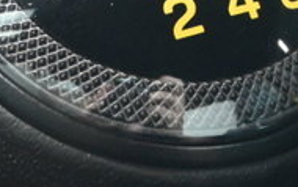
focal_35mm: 329
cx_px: 166
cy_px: 37
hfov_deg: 6.4
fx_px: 2674
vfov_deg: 4.0
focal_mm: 40
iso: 4000
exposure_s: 1/60
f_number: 5.6
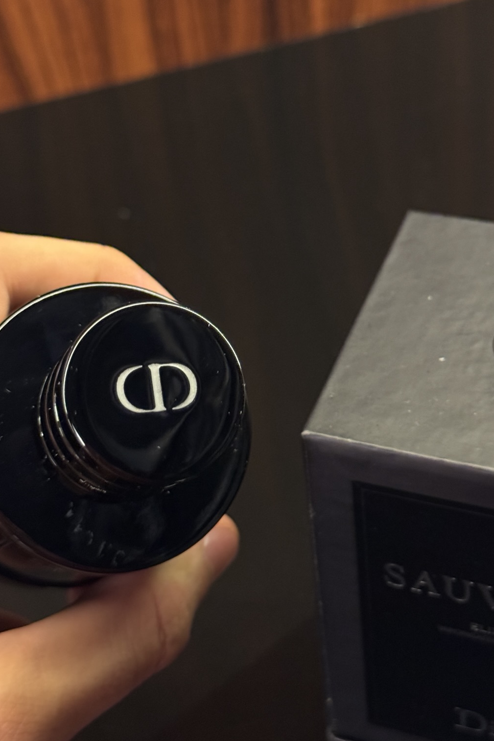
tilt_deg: -41.1
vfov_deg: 30.5
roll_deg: +5.1
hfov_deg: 20.6
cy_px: 325
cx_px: 301
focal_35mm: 66
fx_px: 1358
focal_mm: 6.76
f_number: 1.78
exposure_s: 1/34
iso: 500
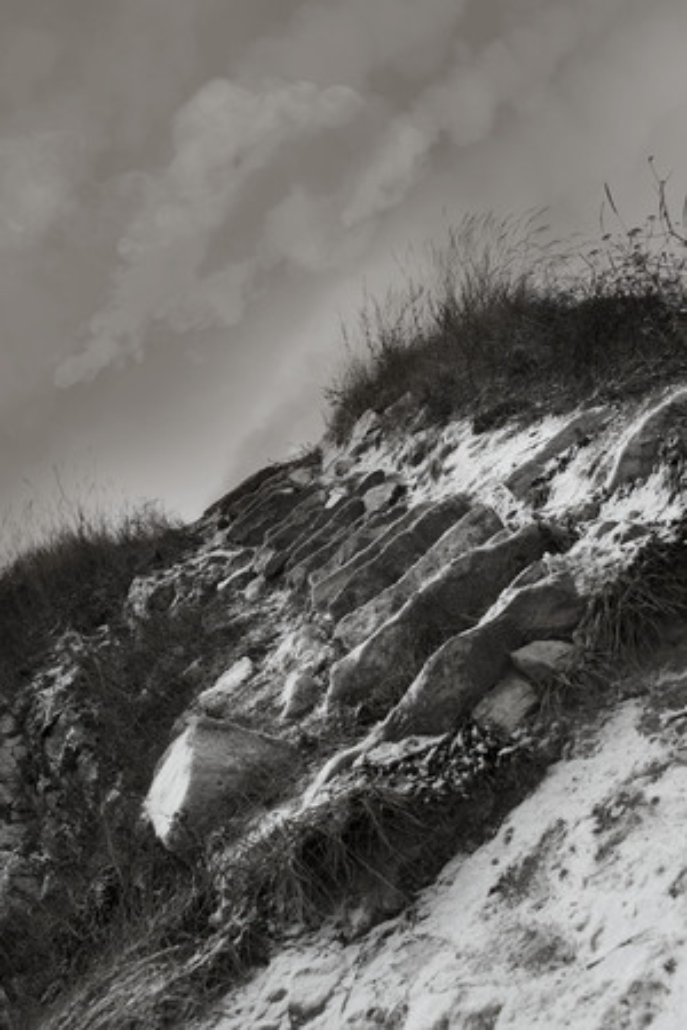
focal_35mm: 39
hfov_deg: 34.2
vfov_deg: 49.6
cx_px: 344
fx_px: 1116
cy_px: 515
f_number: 9
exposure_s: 1/100
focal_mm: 26
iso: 200
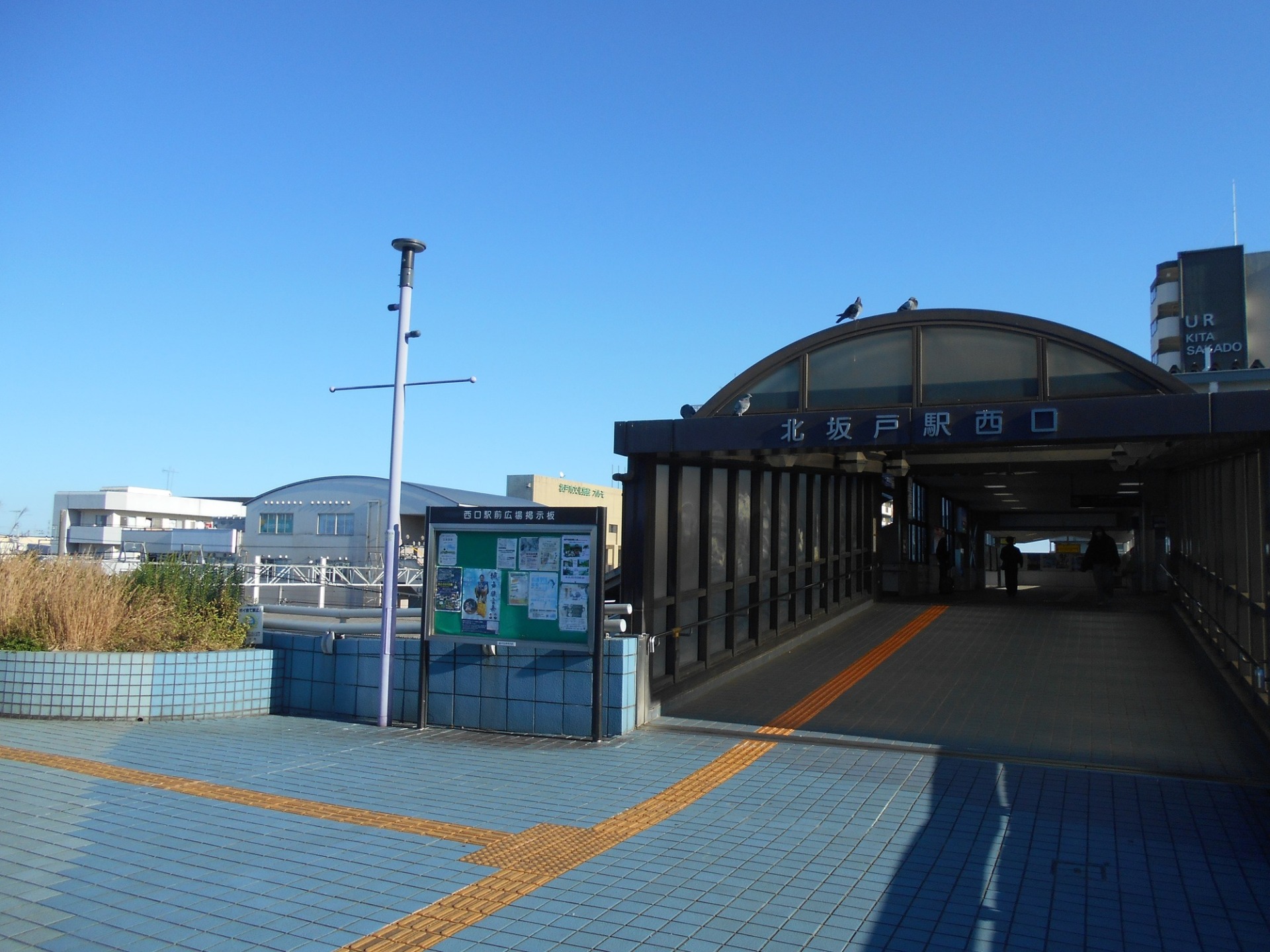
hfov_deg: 67.3
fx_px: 954
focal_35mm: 26
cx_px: 635
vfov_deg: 53.1
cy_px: 476
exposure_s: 1/1000
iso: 80
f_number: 3.2
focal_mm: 4.6
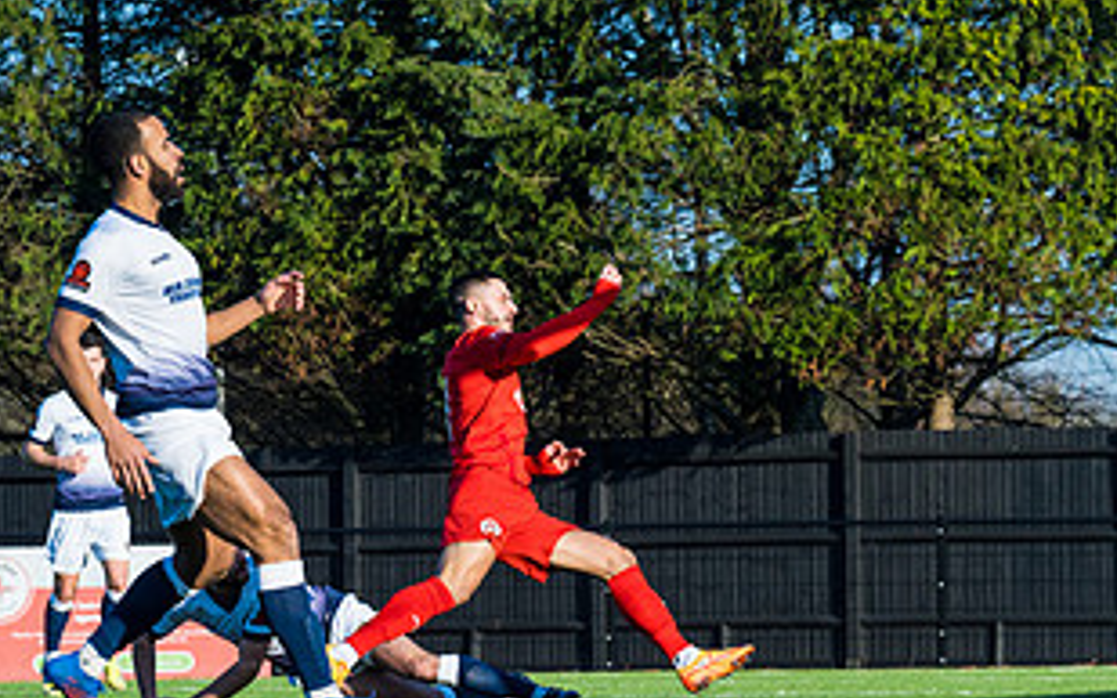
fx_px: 8248
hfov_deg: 7.7
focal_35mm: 271
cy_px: 354
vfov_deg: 4.8
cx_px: 994
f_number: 8
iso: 800
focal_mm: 135
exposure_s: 1/1600
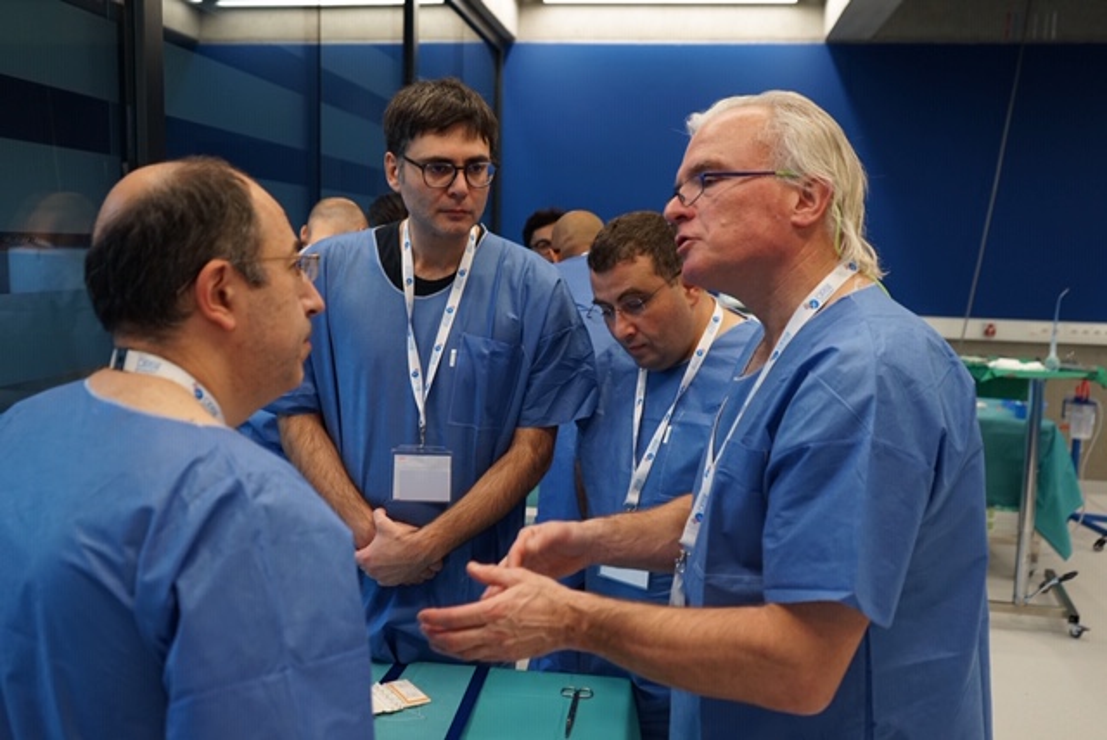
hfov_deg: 60.2
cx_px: 554
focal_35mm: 31
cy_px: 370
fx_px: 954
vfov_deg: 42.4
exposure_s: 1/160
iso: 800
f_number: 4
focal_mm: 31
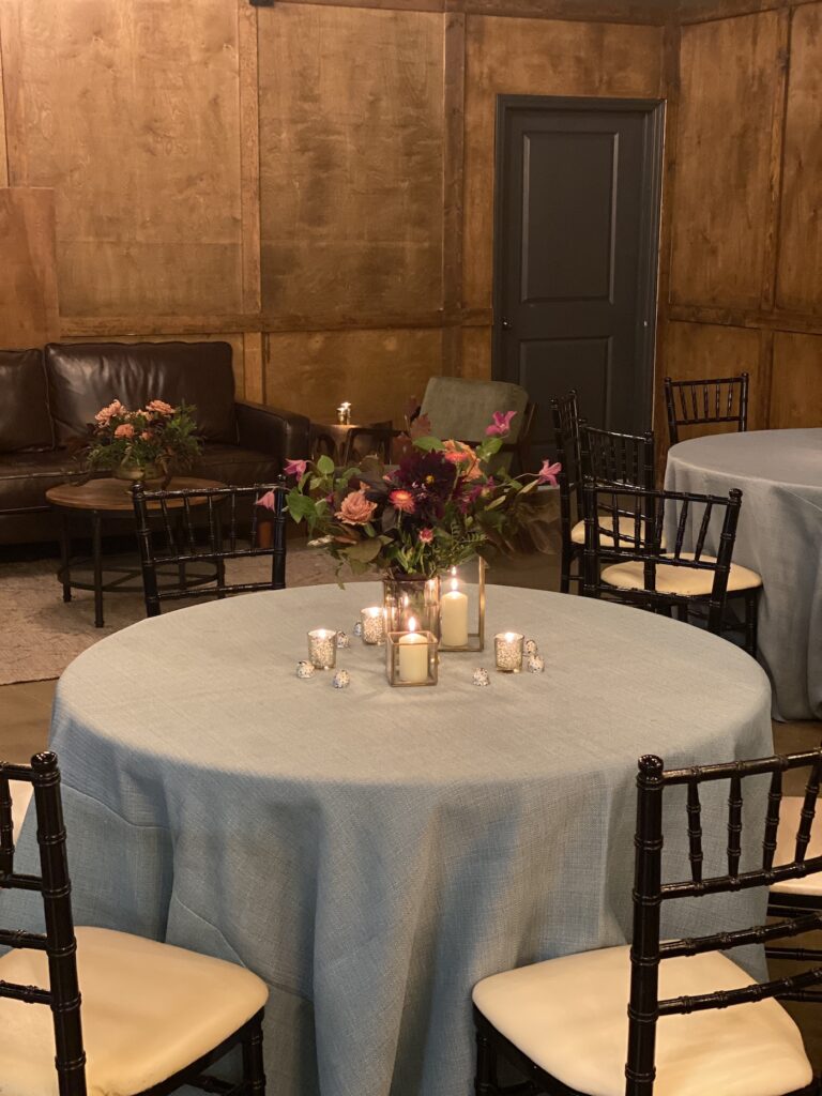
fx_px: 1646
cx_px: 411
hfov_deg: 28.0
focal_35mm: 52
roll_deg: -0.4
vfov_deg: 36.8
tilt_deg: -12.1
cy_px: 548
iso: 320
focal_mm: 6
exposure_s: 1/24
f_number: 2
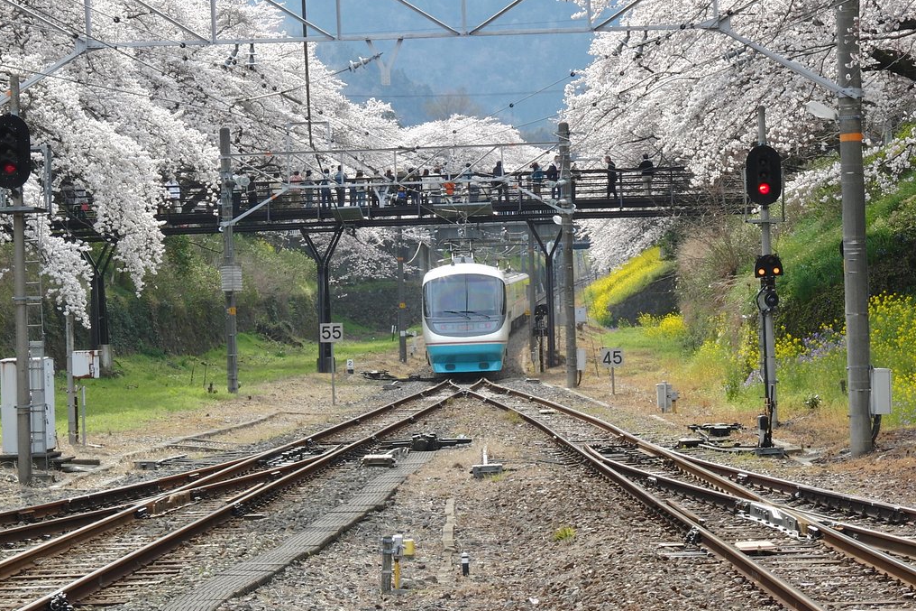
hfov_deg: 15.7
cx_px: 455
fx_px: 3332
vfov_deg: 10.5
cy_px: 272
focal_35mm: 131
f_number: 6.9
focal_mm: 25.4
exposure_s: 1/160
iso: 100
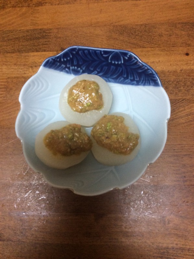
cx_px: 97
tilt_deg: -77.8
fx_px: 240
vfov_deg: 56.9
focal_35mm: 32
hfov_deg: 44.1
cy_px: 130
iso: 125
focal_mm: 3.3
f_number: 2.4
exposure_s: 1/25
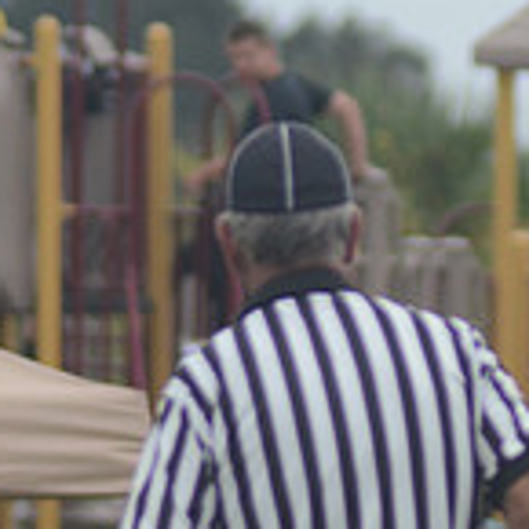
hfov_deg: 1.1
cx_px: 803
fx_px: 28130
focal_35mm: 1627
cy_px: 693
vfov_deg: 1.1
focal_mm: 320
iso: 400
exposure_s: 1/800
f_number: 5.6
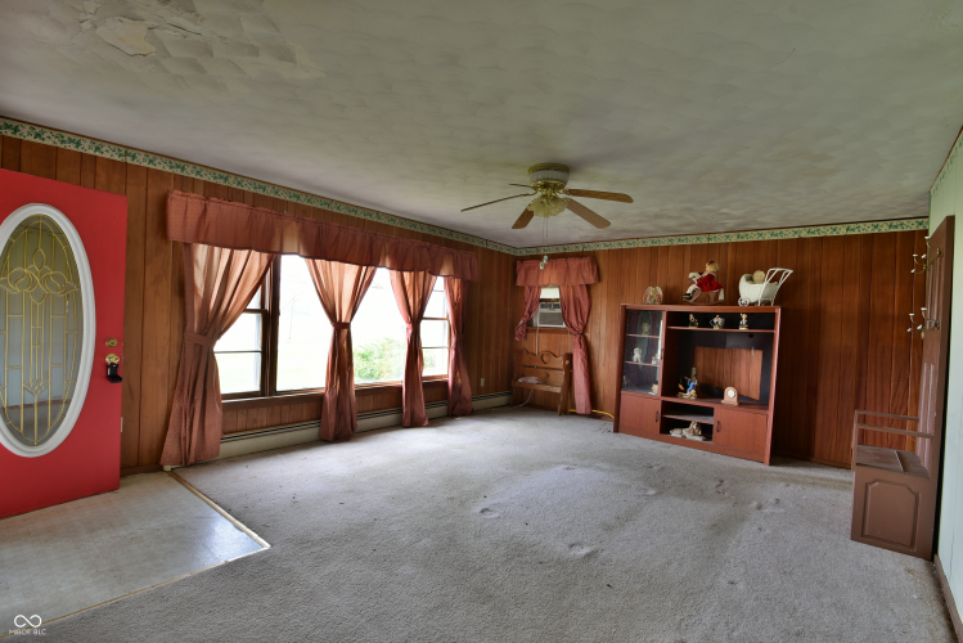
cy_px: 322
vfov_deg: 72.1
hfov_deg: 95.0
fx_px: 442
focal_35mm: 16
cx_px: 482
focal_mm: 11
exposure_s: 1/5
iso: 100
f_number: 10
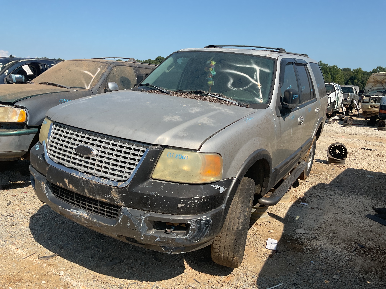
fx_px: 323
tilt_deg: -11.8
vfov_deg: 48.2
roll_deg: -1.0
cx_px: 193
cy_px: 144
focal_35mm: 29
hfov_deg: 61.7
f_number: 1.8
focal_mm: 3
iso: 16
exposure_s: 1/2227
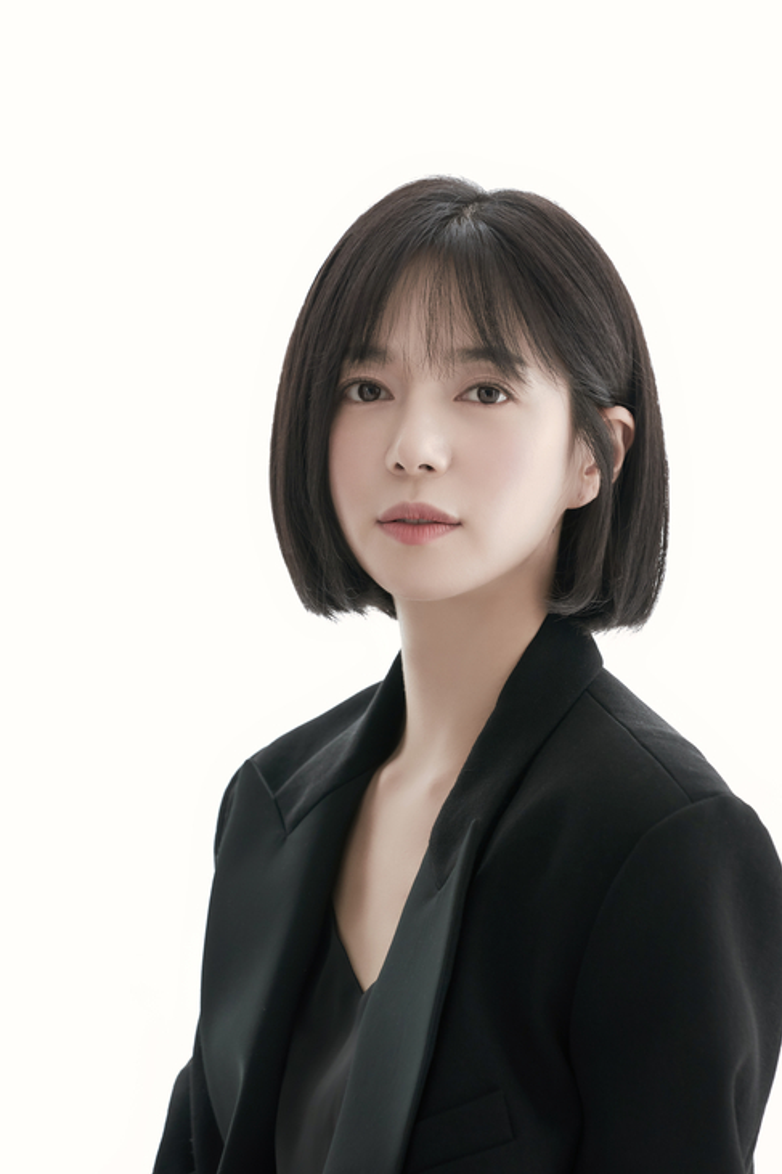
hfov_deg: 6.9
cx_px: 426
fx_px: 6519
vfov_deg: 10.3
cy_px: 641
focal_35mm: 200
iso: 400
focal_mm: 174
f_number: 4.5
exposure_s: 1/125
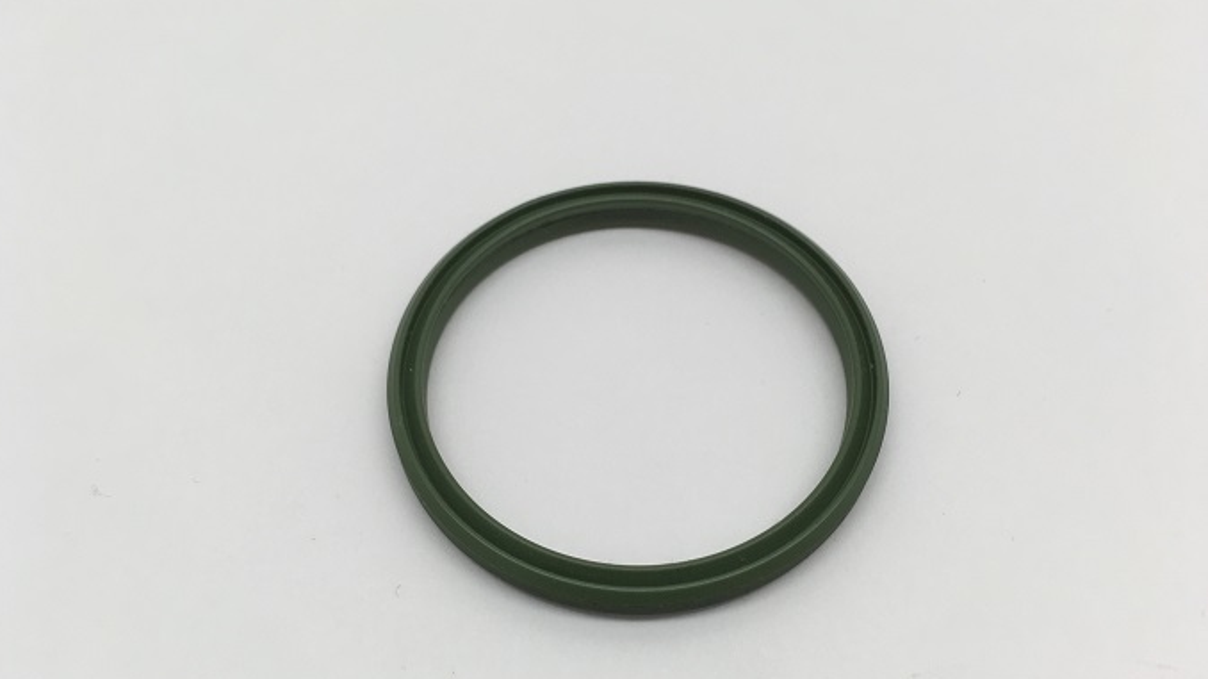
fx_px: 1025
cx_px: 599
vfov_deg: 36.6
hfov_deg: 61.0
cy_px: 389
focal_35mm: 32
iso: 40
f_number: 2.2
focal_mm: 4.15
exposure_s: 1/120
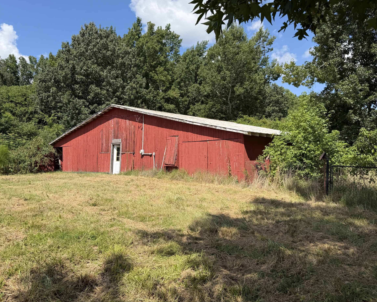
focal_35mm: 26
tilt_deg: +1.7
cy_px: 146
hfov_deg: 66.0
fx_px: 290
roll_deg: +1.0
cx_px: 182
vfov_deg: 54.9
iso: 80
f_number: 1.78
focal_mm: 6.76
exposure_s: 1/3279
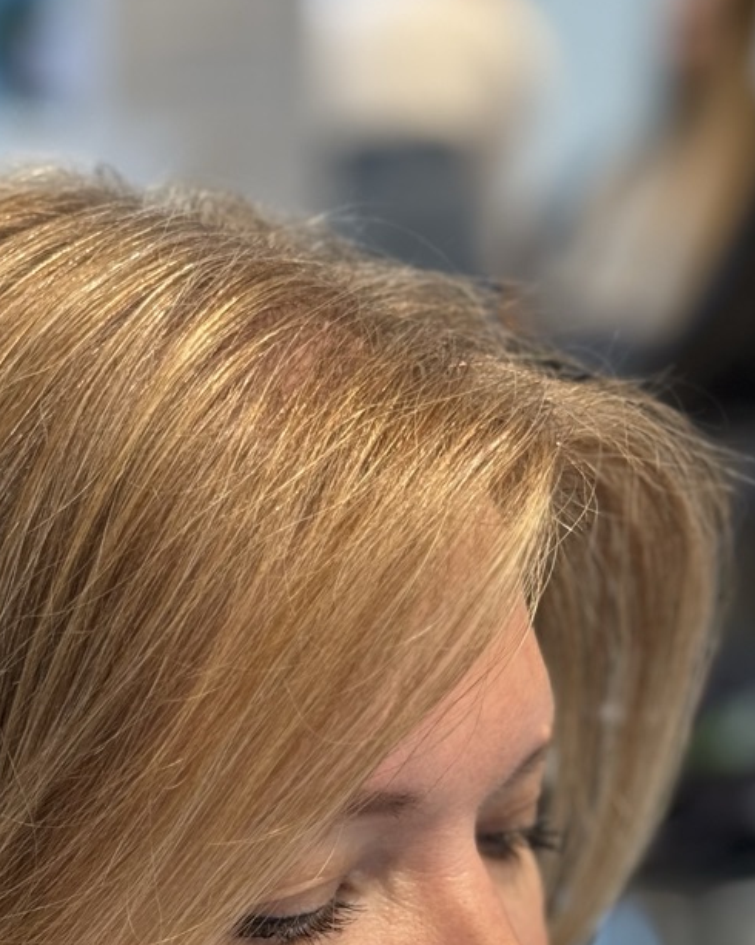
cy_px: 994
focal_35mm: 107
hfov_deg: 14.3
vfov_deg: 17.4
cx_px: 173
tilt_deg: -19.6
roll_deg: -1.0
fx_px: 2990
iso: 100
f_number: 1.78
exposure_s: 1/128
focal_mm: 6.76
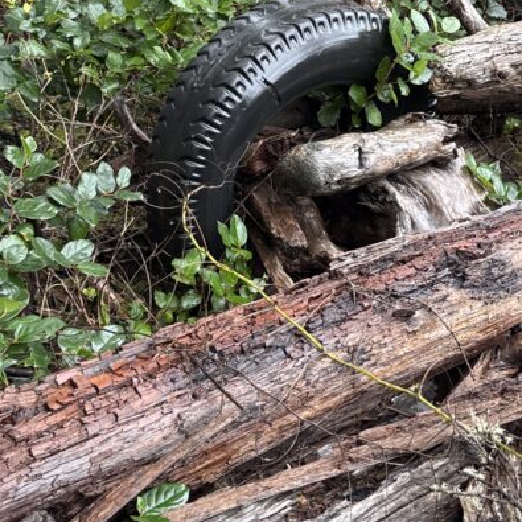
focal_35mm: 55
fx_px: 938
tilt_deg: -23.0
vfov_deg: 30.7
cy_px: 155
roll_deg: -0.2
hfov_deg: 31.1
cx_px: 288
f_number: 1.78
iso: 250
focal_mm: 6.76
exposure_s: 1/60
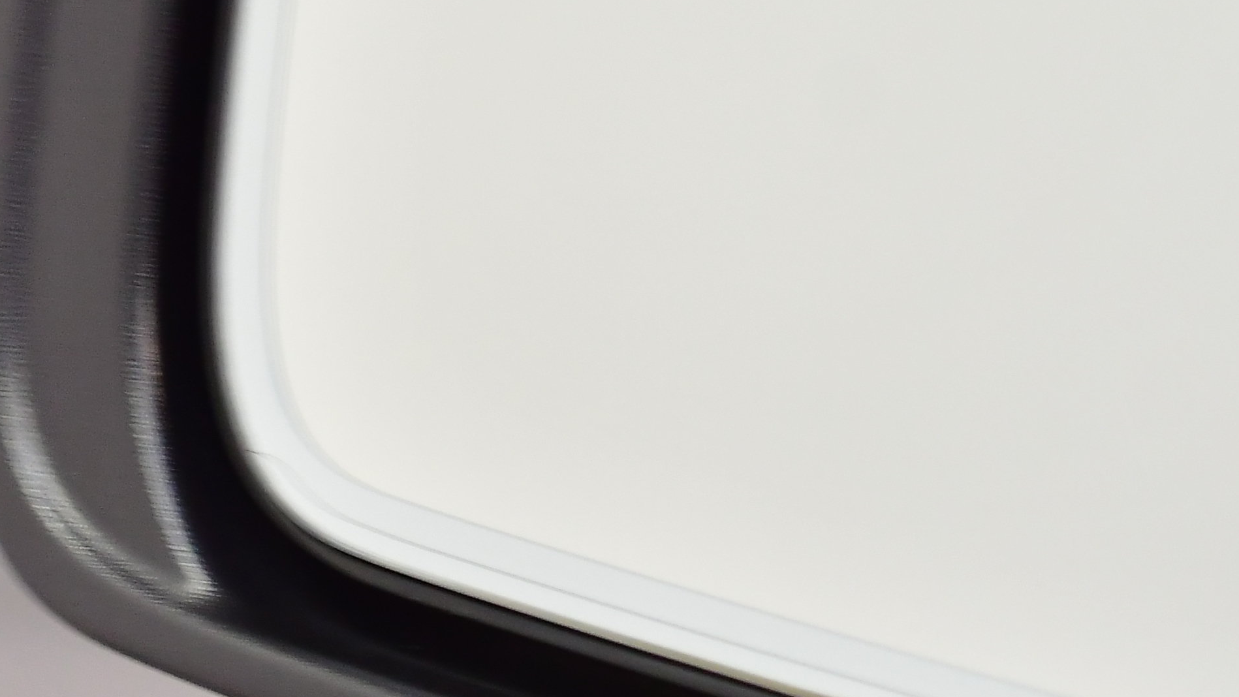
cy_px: 178
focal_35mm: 254
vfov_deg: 4.8
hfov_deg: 8.5
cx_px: 515
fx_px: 8330
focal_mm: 55
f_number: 5.6
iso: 900
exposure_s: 1/40
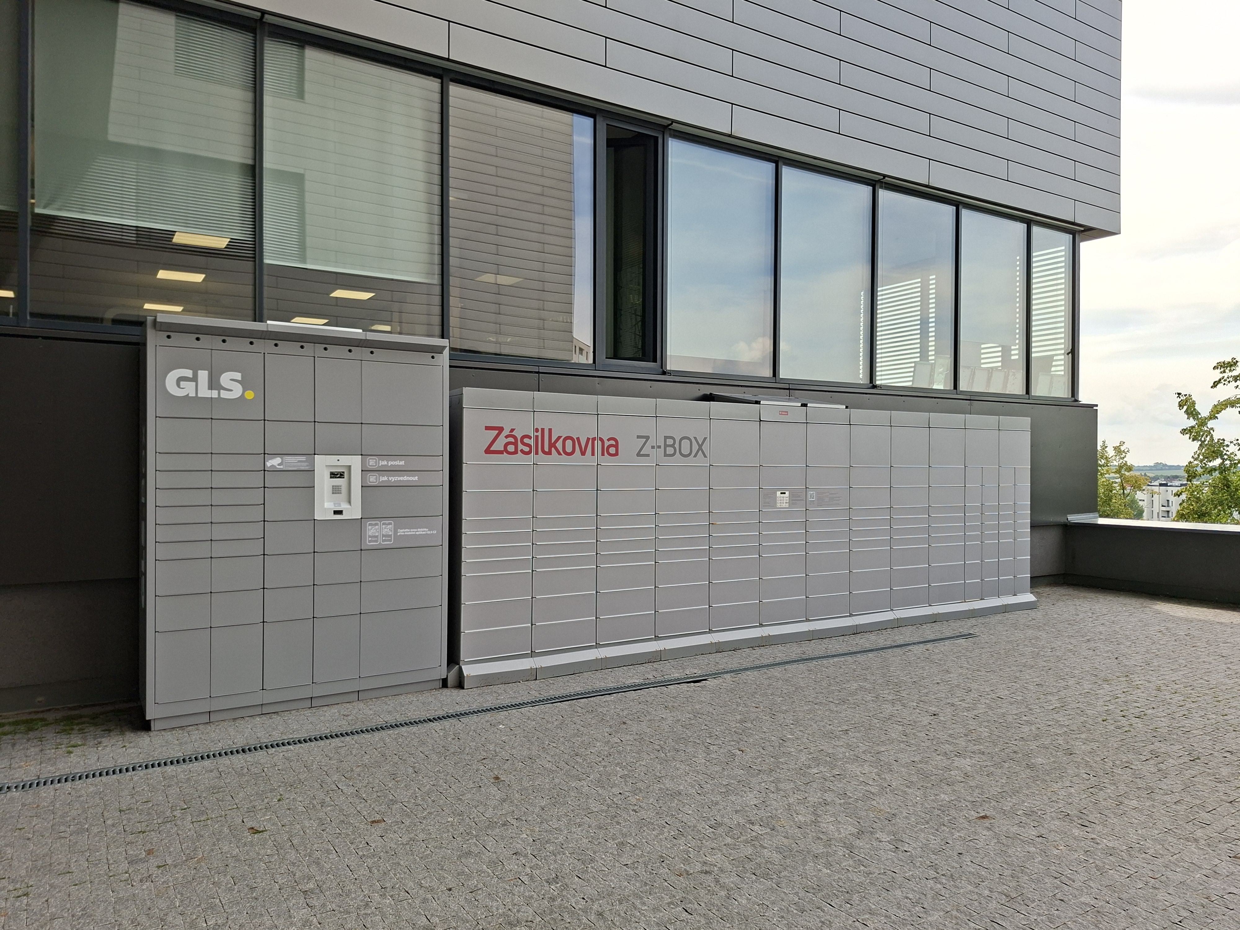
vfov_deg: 58.9
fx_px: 824
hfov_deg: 73.9
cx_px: 620
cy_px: 465
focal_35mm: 23
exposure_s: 1/885
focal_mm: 5.54
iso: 50
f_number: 1.8
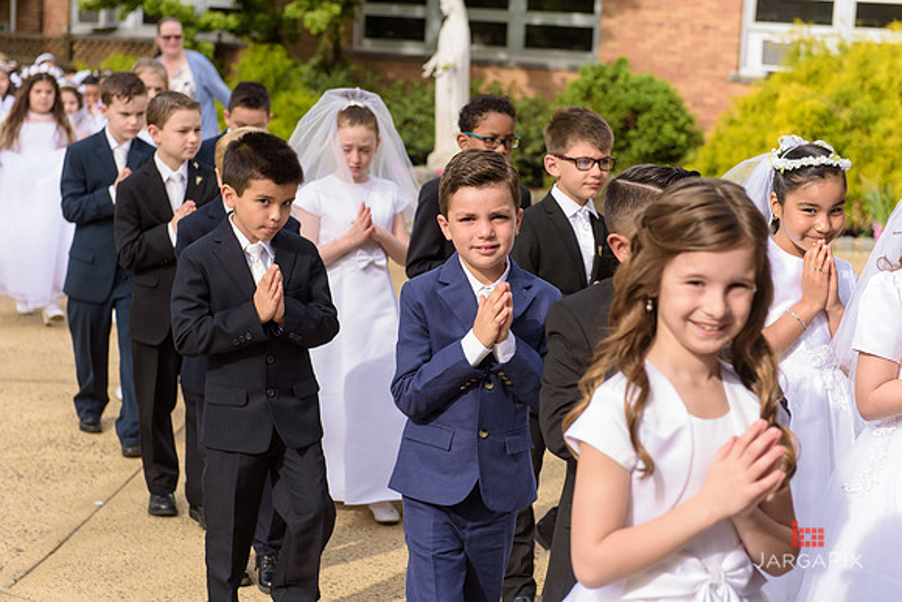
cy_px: 301
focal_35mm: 70
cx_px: 451
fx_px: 1754
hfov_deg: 28.8
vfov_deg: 19.5
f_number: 4
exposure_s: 1/800
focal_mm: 70
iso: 250
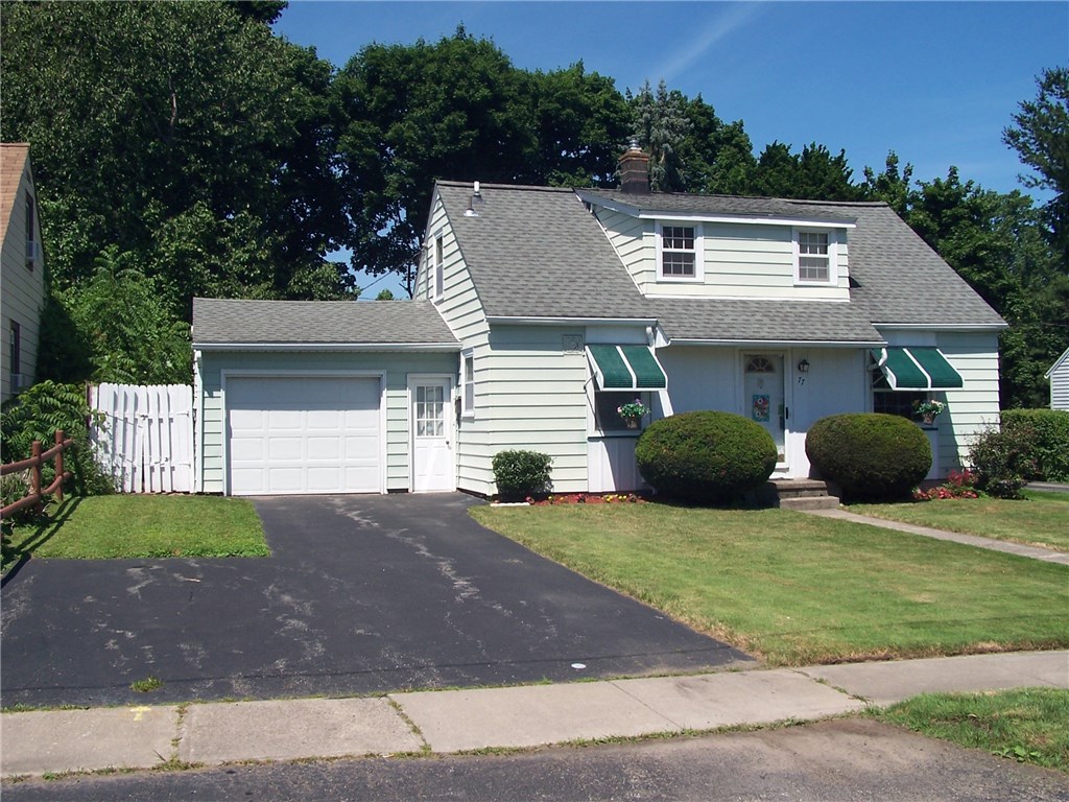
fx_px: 1174
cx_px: 534
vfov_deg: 37.7
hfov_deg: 49.0
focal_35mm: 38
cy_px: 401
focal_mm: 6.3
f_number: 5.6
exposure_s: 1/500
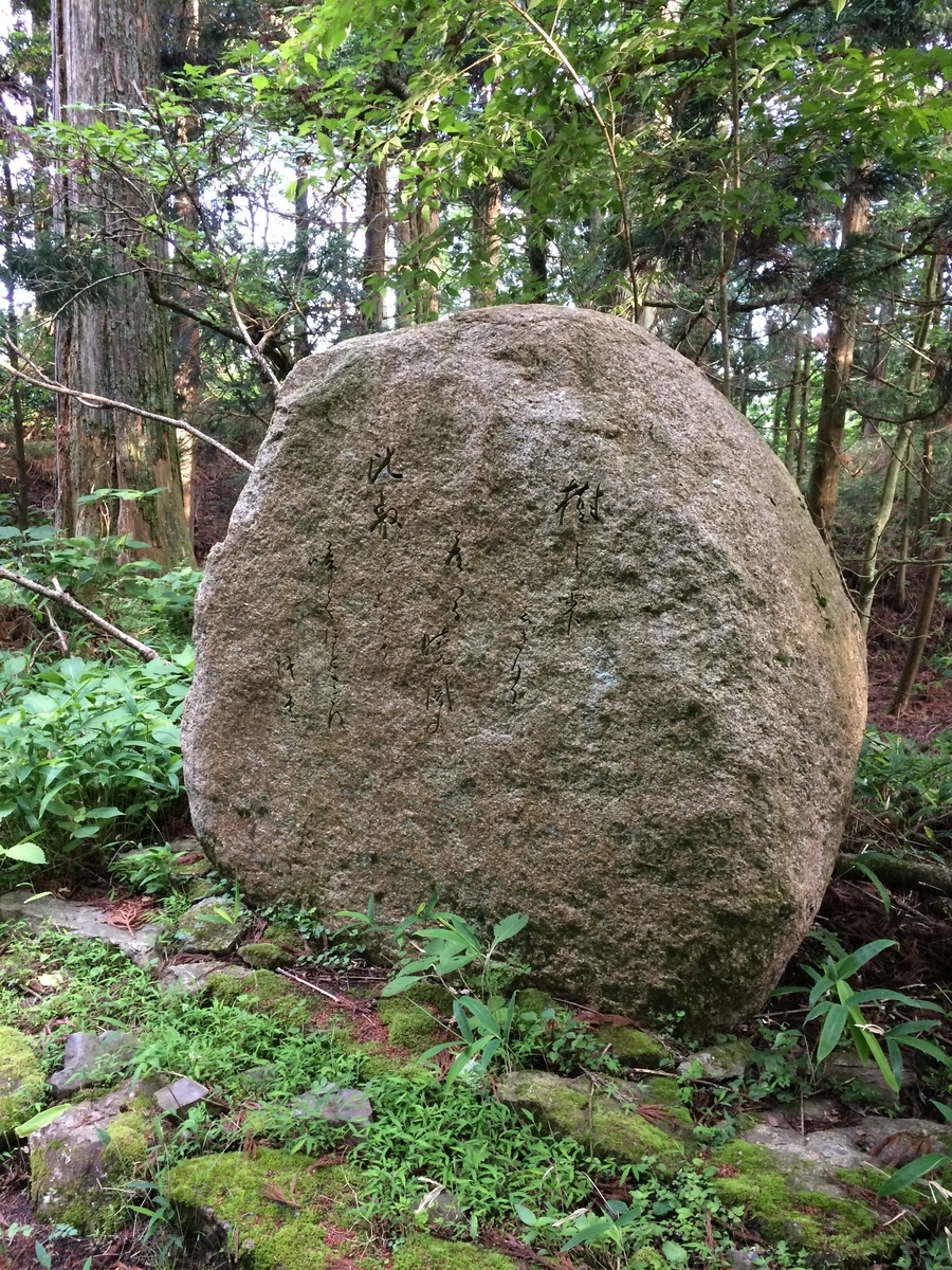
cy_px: 635
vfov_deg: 61.7
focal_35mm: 29
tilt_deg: -12.1
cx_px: 476
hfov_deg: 48.2
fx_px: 1063
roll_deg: -1.2
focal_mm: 4.15
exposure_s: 1/30
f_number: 2.2
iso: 125
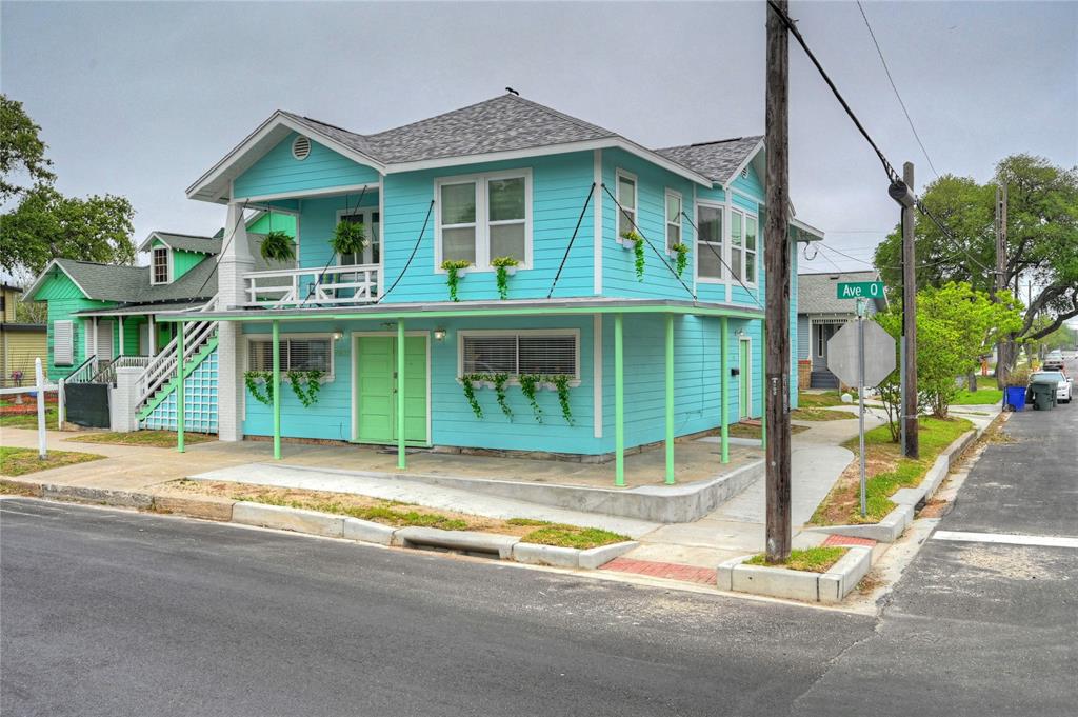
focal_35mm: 30
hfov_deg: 62.0
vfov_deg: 43.5
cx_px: 539
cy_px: 358
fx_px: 898
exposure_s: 1/1600
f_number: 8
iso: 400
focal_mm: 30
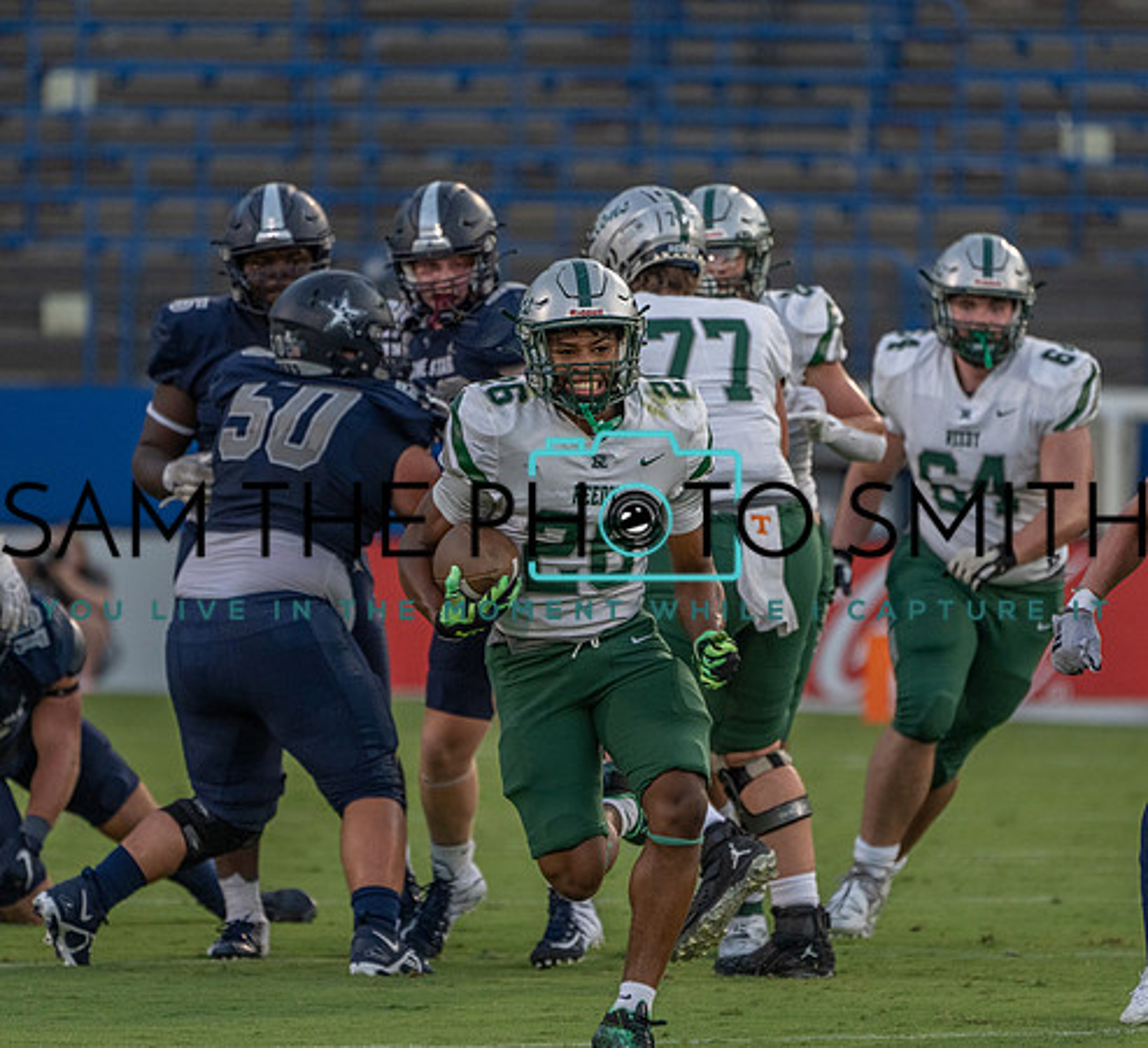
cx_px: 615
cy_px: 538
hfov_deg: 3.6
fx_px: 18154
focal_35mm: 505
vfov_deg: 3.3
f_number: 5.6
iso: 2500
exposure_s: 1/1000
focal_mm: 400
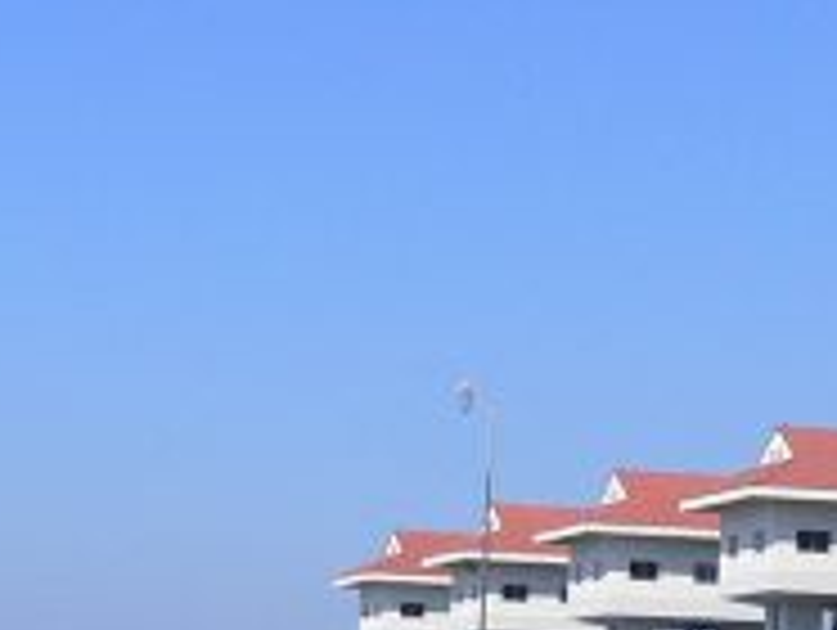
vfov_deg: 8.4
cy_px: 621
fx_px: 4261
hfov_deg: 11.1
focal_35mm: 176
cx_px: 864
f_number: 6.1
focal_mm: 6.8
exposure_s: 1/500
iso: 80
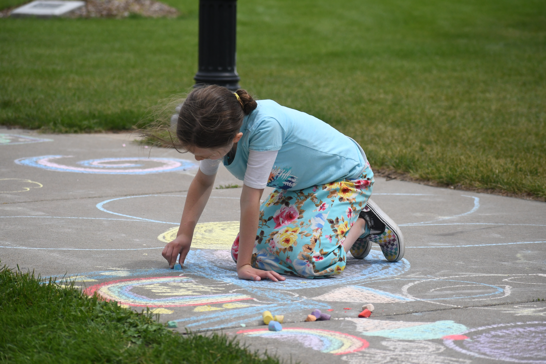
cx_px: 273
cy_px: 182
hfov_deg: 13.1
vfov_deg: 8.7
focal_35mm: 157
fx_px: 2381
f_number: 4.8
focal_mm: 105
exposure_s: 1/8000
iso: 900
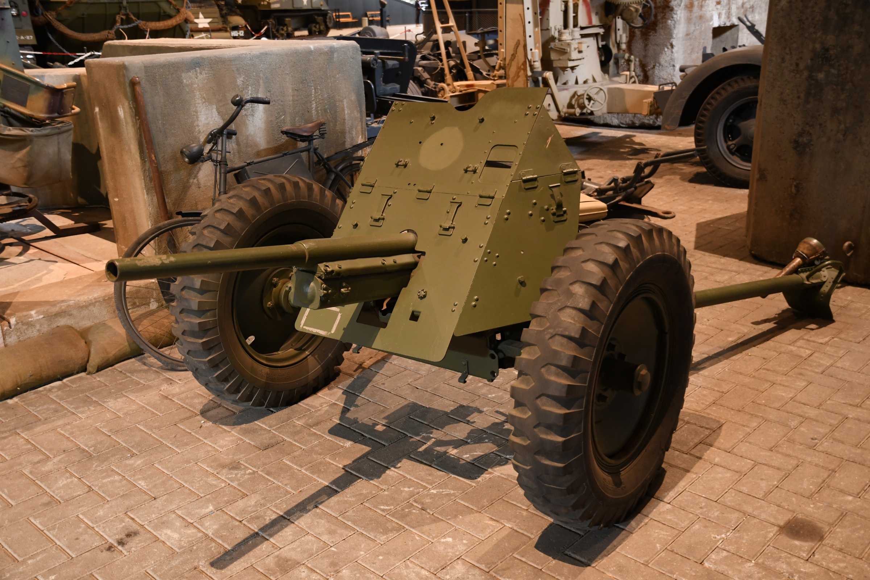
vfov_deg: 36.9
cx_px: 435
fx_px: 870
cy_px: 290
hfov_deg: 53.1
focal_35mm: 36
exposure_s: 1/15
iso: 1000
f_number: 3
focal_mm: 24
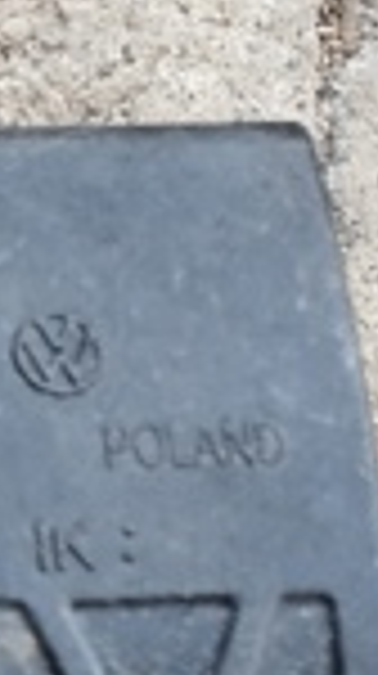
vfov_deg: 17.7
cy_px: 315
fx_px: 2163
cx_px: -360
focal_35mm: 121
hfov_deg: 9.4
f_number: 2
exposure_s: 1/112
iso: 50
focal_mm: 2.78
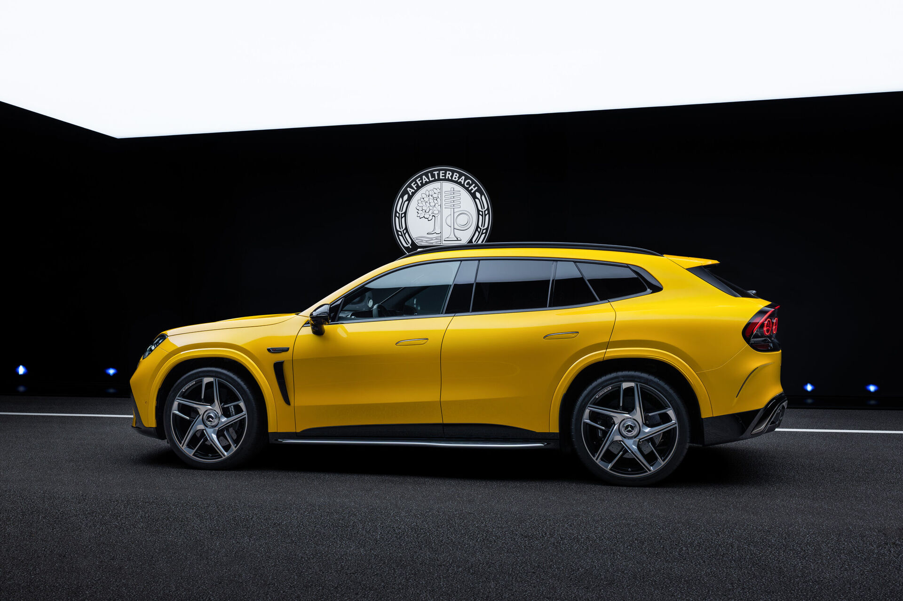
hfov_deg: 55.8
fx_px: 852
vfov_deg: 38.8
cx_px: 452
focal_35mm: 34
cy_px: 300
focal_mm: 34
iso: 100
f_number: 8
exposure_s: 1/8
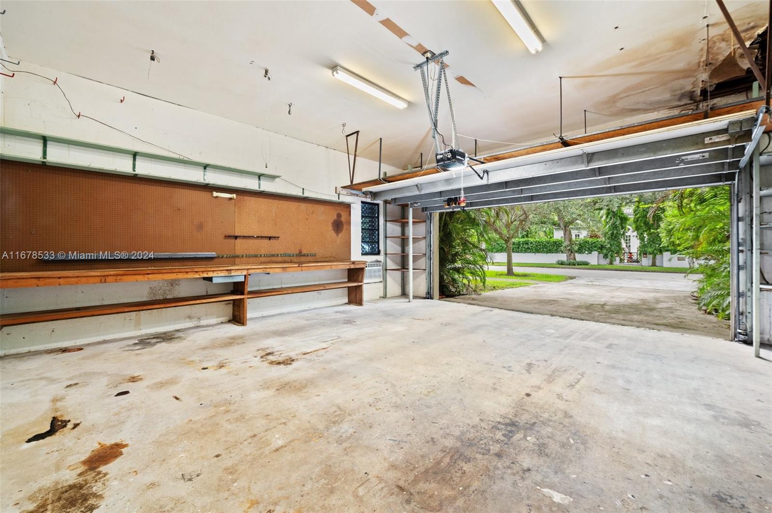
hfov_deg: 104.3
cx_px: 386
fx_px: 300
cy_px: 256
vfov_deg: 81.1
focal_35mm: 14
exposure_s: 1/2
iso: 200
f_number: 8
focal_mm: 14
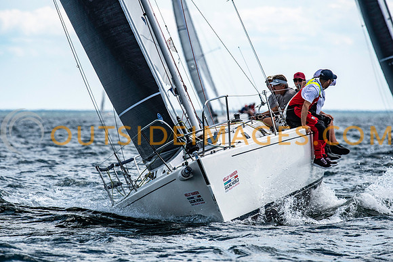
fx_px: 5119
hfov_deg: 4.4
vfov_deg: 2.9
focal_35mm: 469
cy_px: 131
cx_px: 196
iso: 320
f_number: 5.6
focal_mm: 300
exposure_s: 1/2000
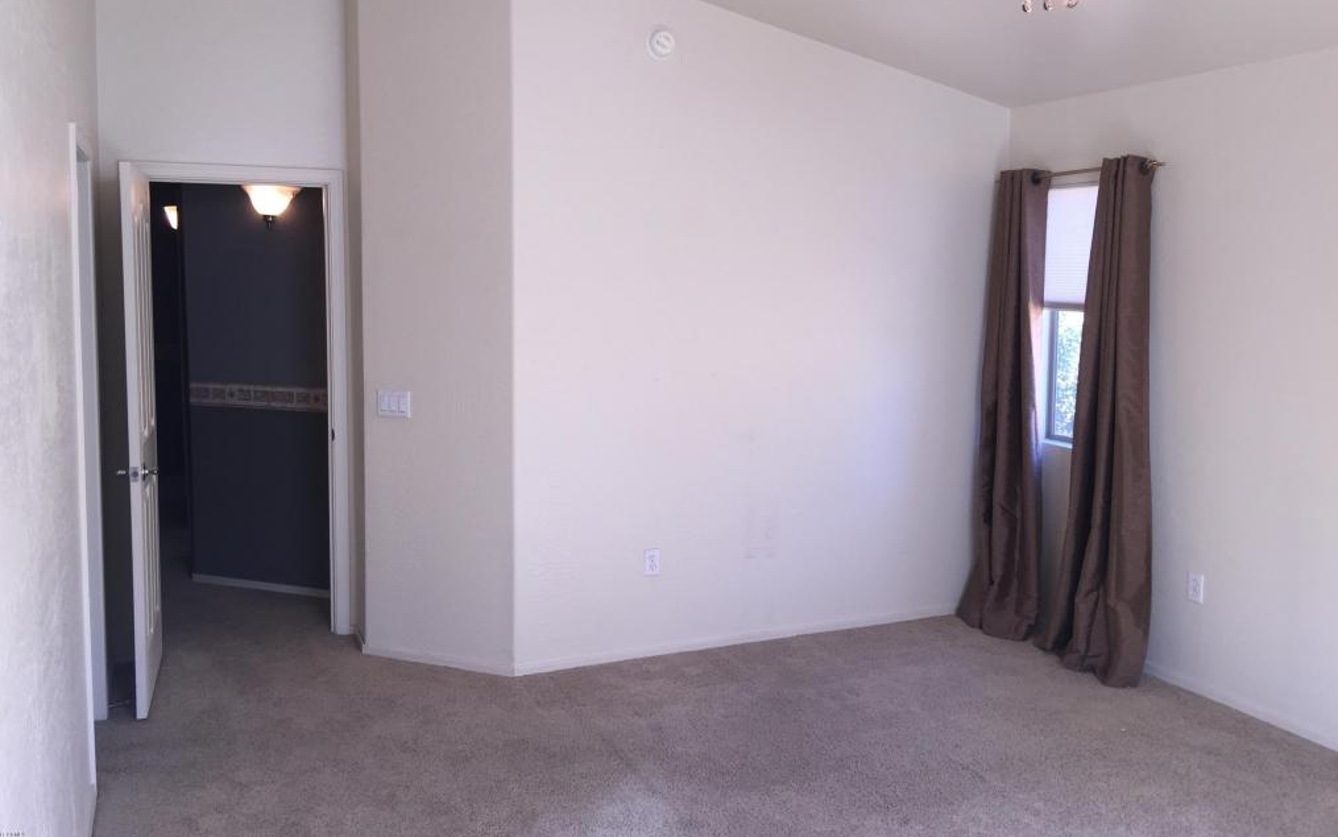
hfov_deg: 61.2
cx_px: 666
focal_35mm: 31
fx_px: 1131
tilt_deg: -4.0
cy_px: 360
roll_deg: -0.4
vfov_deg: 40.5
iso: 32
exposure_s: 1/53
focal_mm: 4.15
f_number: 2.2
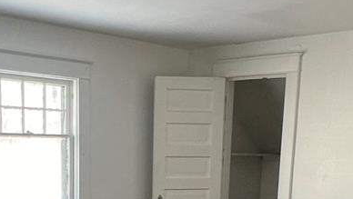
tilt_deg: -11.9
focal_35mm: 56
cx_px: 136
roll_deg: -0.5
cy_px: 266
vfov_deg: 19.6
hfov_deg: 37.0
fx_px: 525
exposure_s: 1/99
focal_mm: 1.57
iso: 50
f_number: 1.8
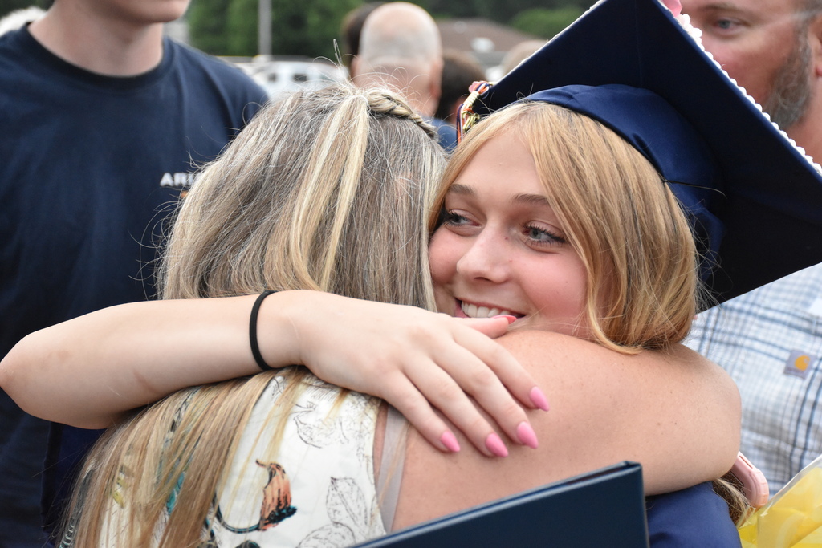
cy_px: 274
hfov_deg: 28.1
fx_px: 1644
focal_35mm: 72
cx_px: 411
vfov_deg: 18.9
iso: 3200
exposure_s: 1/500
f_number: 4.5
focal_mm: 48
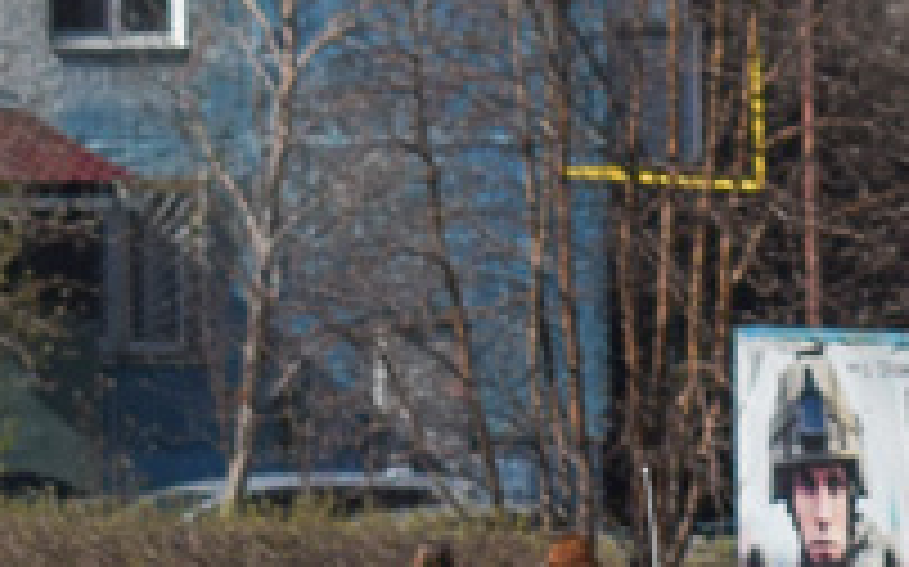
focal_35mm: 472
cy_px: 1134
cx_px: 1400
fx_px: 11686
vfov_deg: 2.8
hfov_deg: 4.4
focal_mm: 52
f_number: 8
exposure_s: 1/1000
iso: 200
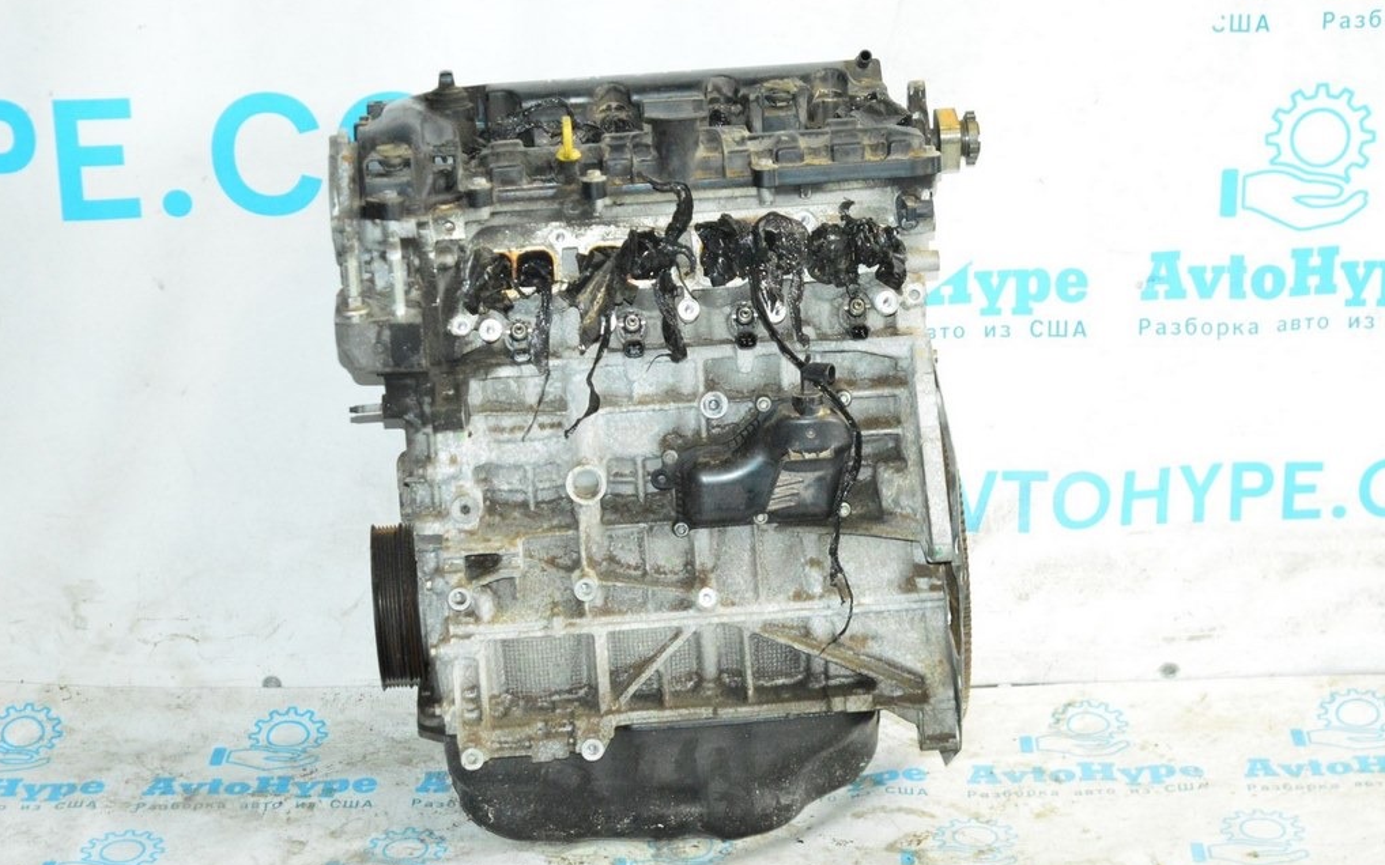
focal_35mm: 85
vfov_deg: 15.4
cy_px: 454
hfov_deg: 24.5
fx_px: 3190
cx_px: 691
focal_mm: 55
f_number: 5.6
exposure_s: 1/200
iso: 6400
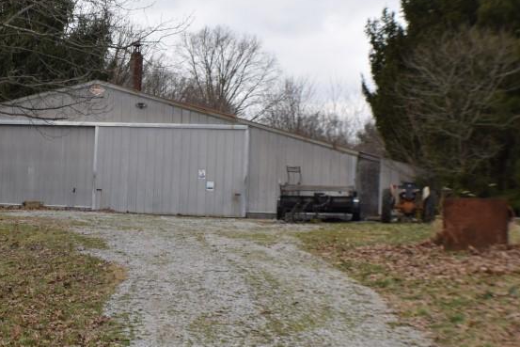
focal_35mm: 125
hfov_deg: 16.1
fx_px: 1806
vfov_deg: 11.0
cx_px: 9
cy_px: 144
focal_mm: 40
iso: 100
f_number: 8
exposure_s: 1/200
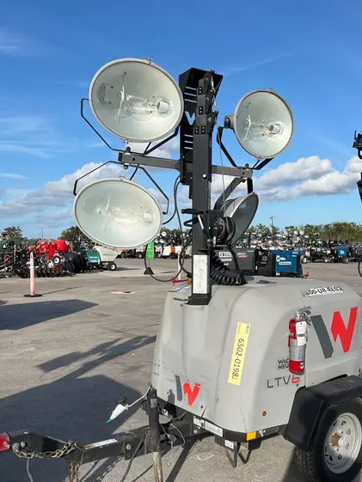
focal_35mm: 34
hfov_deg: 41.8
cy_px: 293
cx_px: 199
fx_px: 474
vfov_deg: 53.5
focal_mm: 5.1
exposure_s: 1/4651
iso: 50
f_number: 1.6
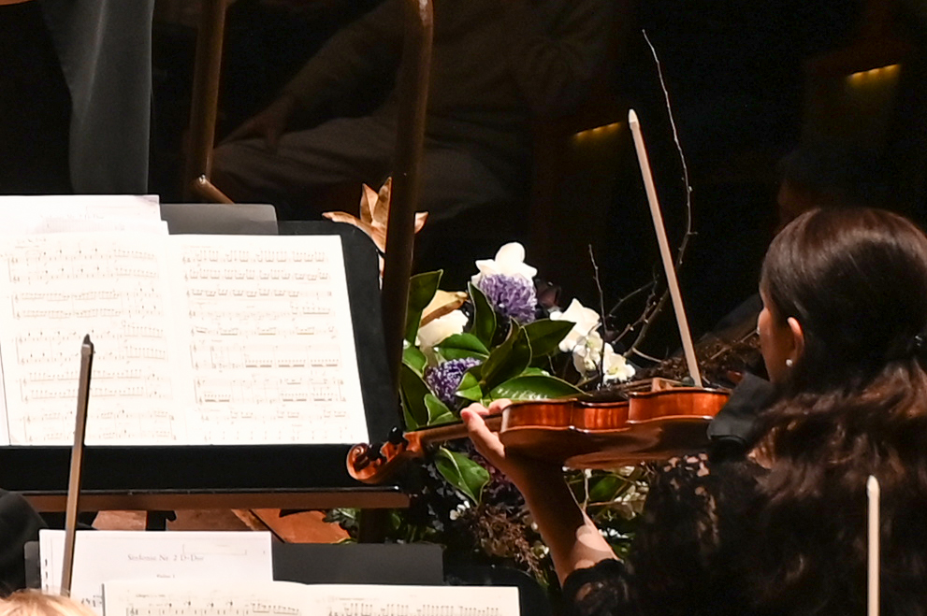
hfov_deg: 7.8
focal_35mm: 238
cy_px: 3
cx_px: -1534
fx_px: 6123
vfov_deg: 5.7
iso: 640
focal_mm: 39
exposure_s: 1/80
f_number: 4
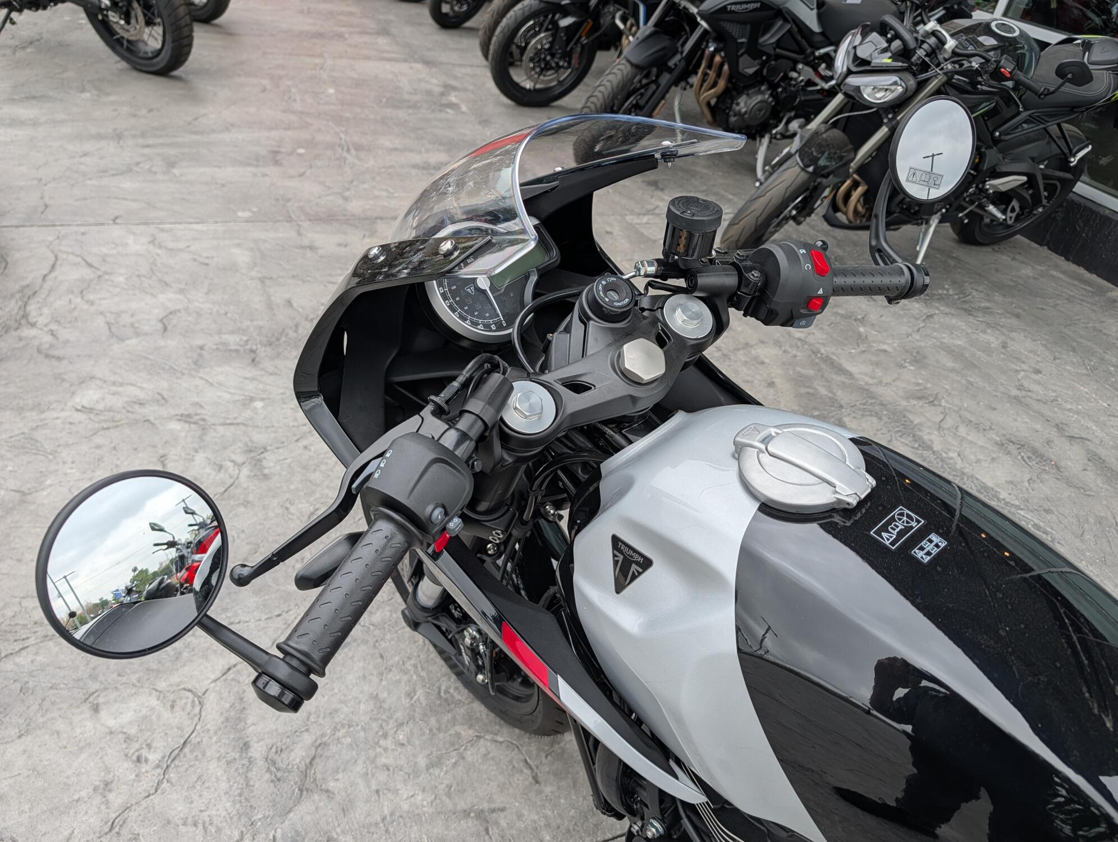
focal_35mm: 24
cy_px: 421
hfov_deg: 71.5
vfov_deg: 56.9
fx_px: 776
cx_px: 559
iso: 19
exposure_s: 1/2320
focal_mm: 6.9
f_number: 1.68
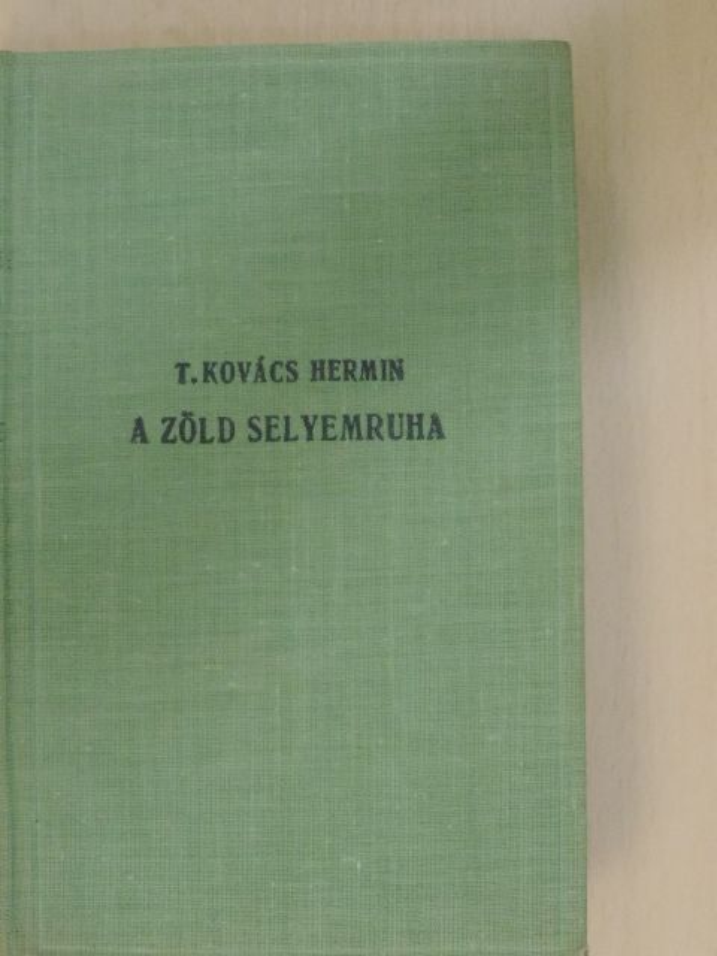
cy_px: 478
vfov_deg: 32.2
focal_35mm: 60
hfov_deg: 24.4
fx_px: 1657
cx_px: 358
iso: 1100
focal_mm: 10.7
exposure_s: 1/50
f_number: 3.7
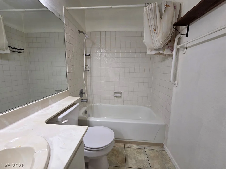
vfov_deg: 89.9
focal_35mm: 13
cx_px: 113
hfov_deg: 106.2
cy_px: 84
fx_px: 85
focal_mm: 2.2
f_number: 2.2
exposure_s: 1/120
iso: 200
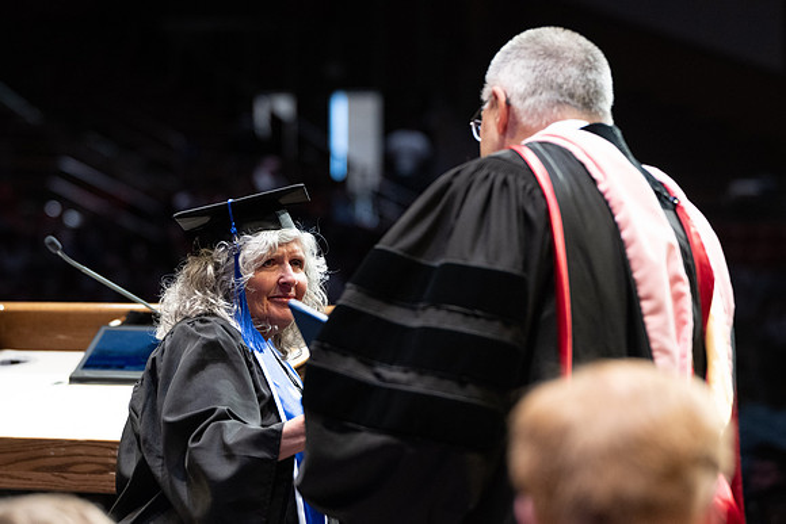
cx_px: 356
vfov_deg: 10.5
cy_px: 286
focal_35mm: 130
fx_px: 2846
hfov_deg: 15.7
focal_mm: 105
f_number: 3.2
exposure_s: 1/400
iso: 2500
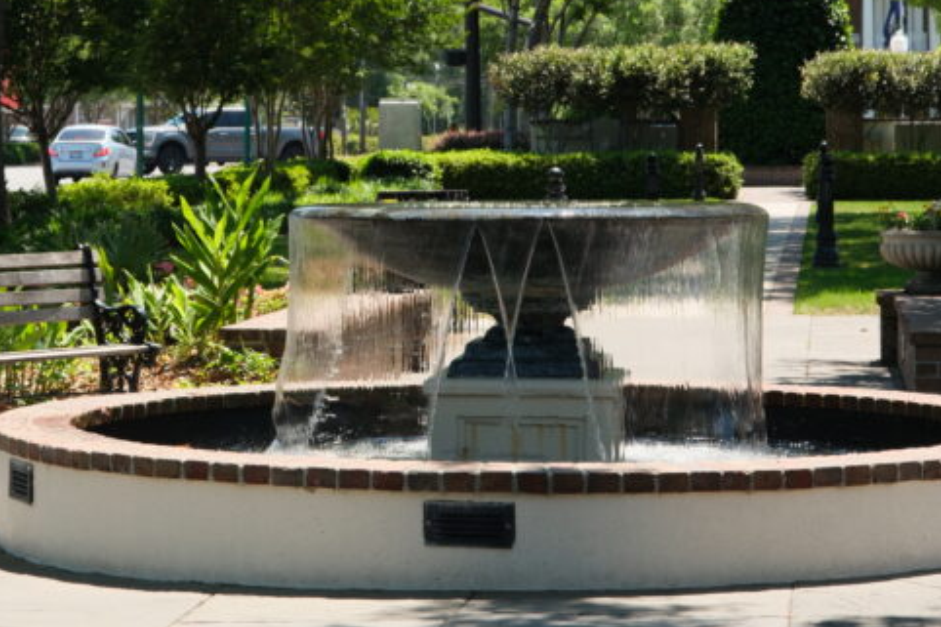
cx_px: 172
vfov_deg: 12.2
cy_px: 150
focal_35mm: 112
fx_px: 2926
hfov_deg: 18.1
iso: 125
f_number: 5.6
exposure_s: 1/160
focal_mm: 40
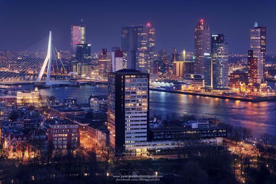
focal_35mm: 68
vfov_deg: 20.0
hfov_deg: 29.6
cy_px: 92
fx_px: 522
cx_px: 138
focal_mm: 68
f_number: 8
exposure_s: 6
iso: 200
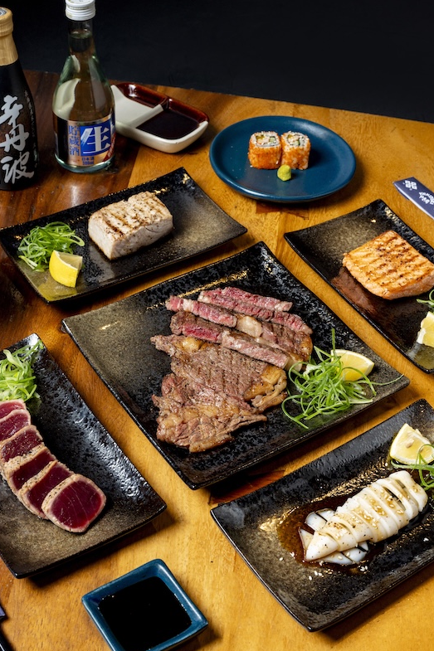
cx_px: 219
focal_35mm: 52
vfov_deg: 38.2
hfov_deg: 26.0
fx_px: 941
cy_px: 323
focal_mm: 51
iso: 640
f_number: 11
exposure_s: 1/100
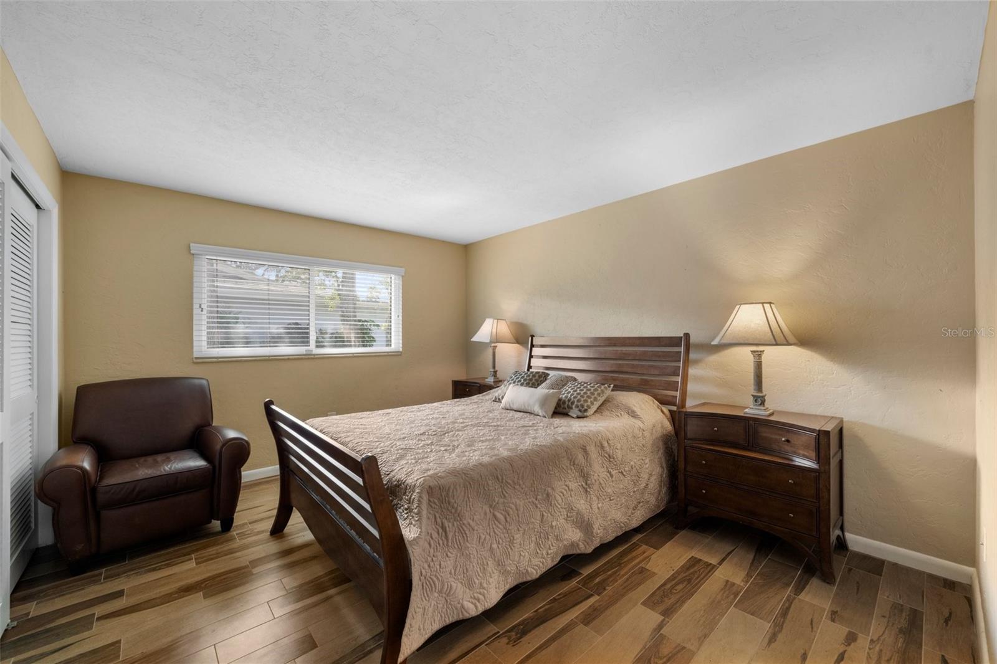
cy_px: 332
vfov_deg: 81.2
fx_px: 388
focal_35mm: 14
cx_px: 498
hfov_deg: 104.3
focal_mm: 14
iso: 800
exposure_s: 1/6
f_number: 8
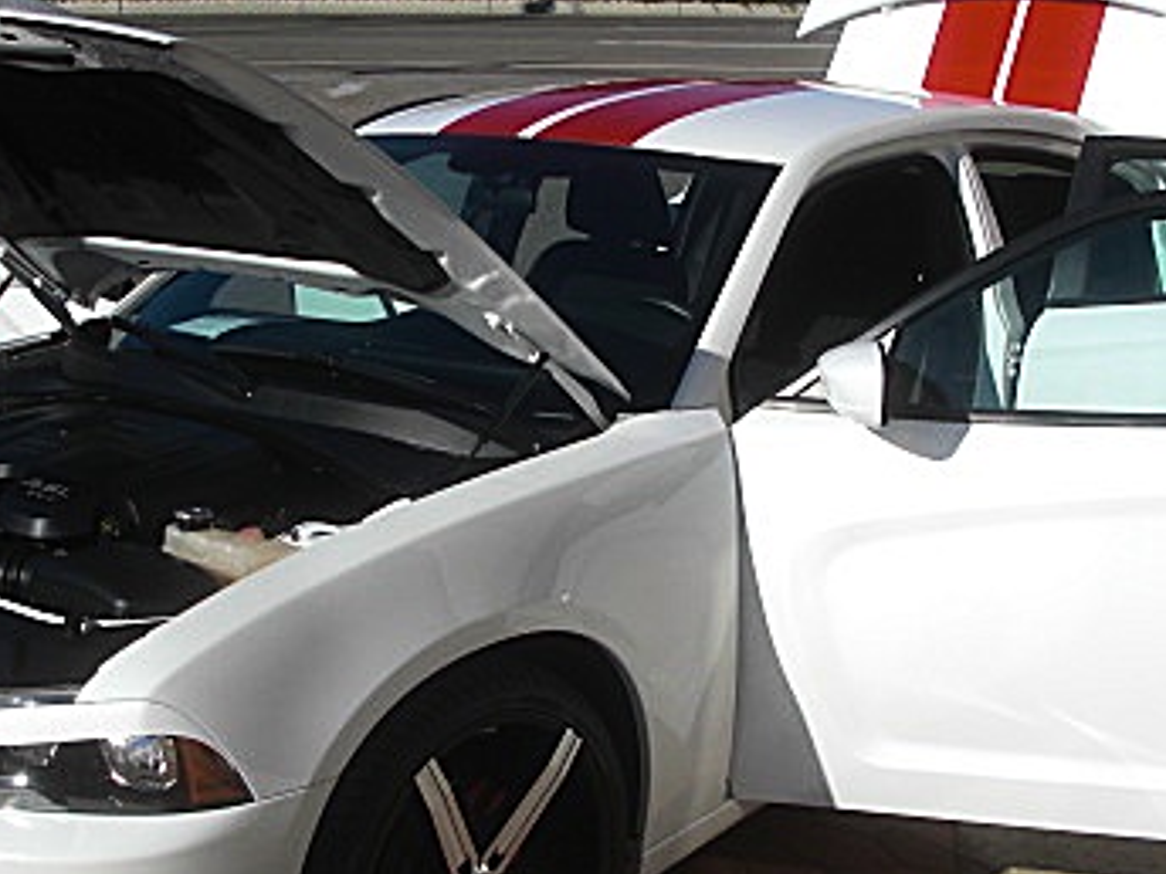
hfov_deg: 29.0
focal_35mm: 67
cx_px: 556
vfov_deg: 21.9
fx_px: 2257
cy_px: 451
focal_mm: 6.3
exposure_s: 1/200
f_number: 7.9
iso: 50
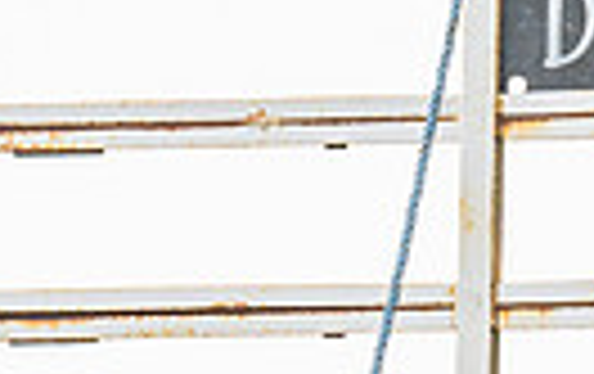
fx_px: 25346
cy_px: -122
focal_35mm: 1563
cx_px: 460
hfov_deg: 1.3
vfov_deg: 0.8
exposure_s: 1/2000
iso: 400
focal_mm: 200
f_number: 4
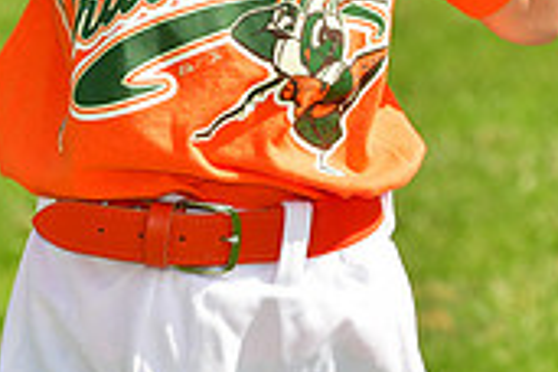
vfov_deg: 2.6
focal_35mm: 536
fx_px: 8303
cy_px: -175
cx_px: 297
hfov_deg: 3.8
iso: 200
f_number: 5
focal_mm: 105
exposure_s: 1/1000
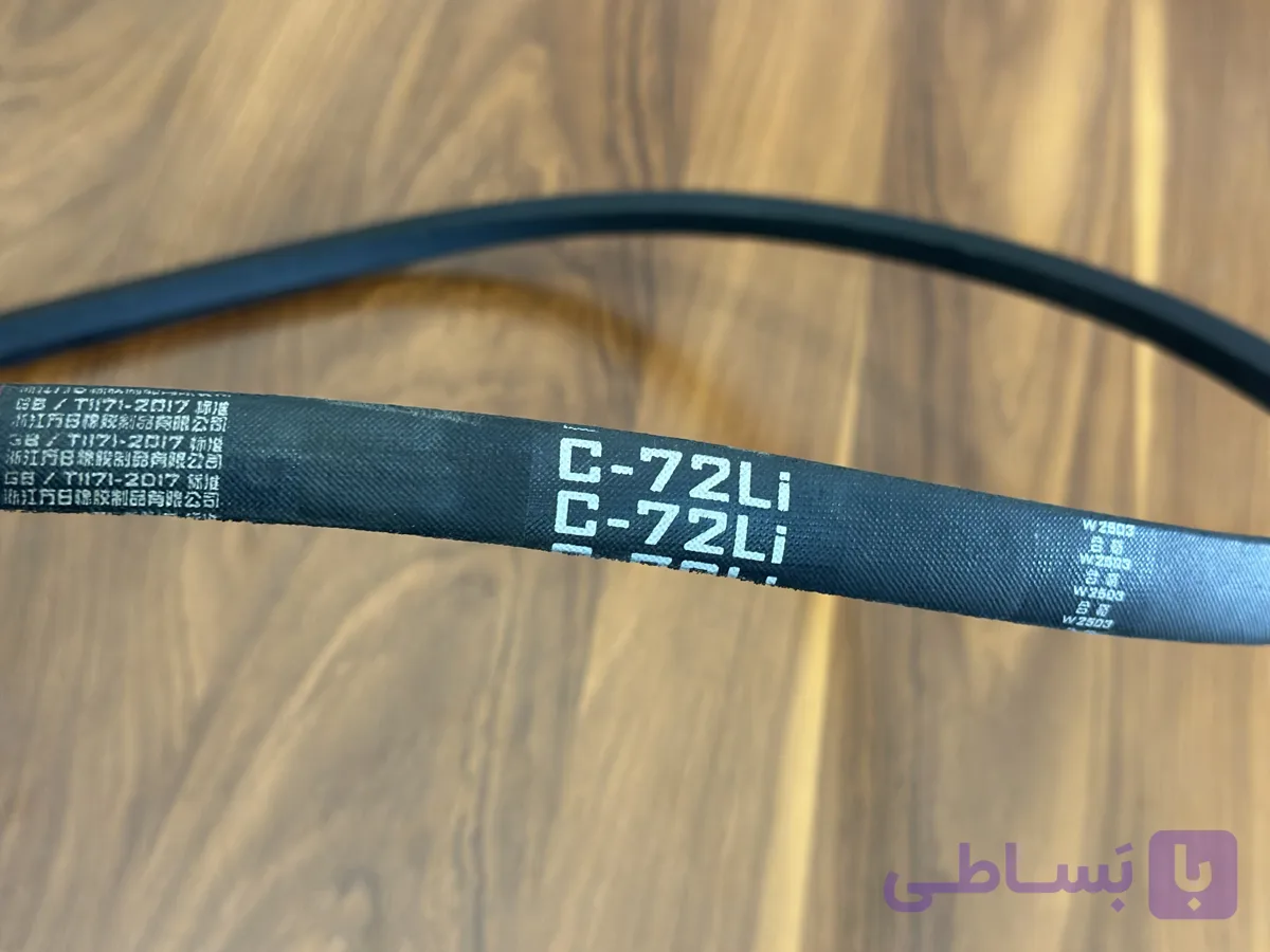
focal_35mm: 48
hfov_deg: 39.7
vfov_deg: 30.3
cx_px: 635
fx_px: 1761
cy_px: 476
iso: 250
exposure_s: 1/33
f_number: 1.78
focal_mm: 6.86
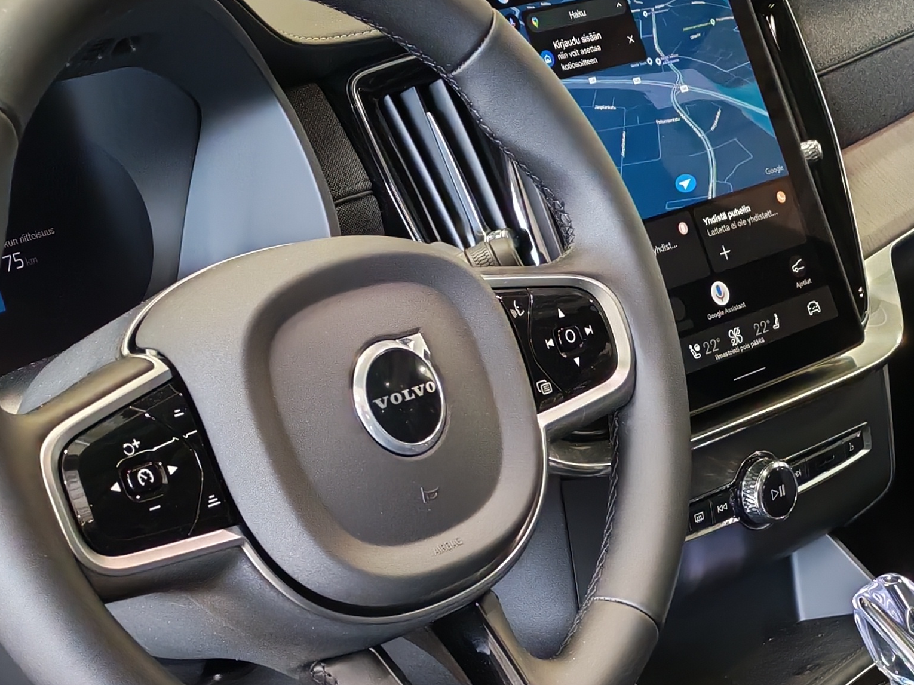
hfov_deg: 23.4
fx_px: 2191
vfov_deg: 17.5
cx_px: 634
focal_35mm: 83
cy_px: 620
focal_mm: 6.12
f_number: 1.9
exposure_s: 1/100
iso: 1250
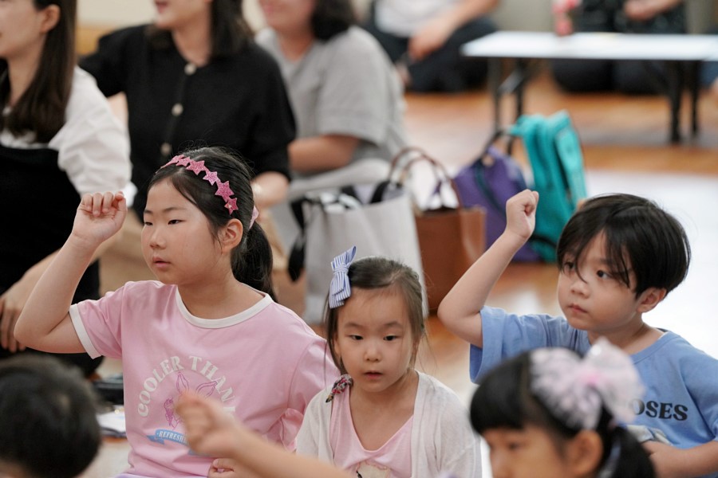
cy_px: 239
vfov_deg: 6.9
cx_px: 359
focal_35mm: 200
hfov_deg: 10.3
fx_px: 3989
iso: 3200
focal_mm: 200
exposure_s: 1/250
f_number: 4
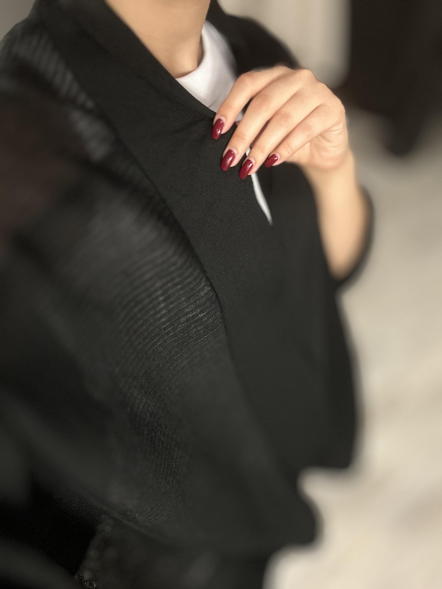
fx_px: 511
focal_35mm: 30
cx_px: 221
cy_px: 294
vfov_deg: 60.0
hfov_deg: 46.8
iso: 125
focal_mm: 2.69
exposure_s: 1/50
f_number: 1.9
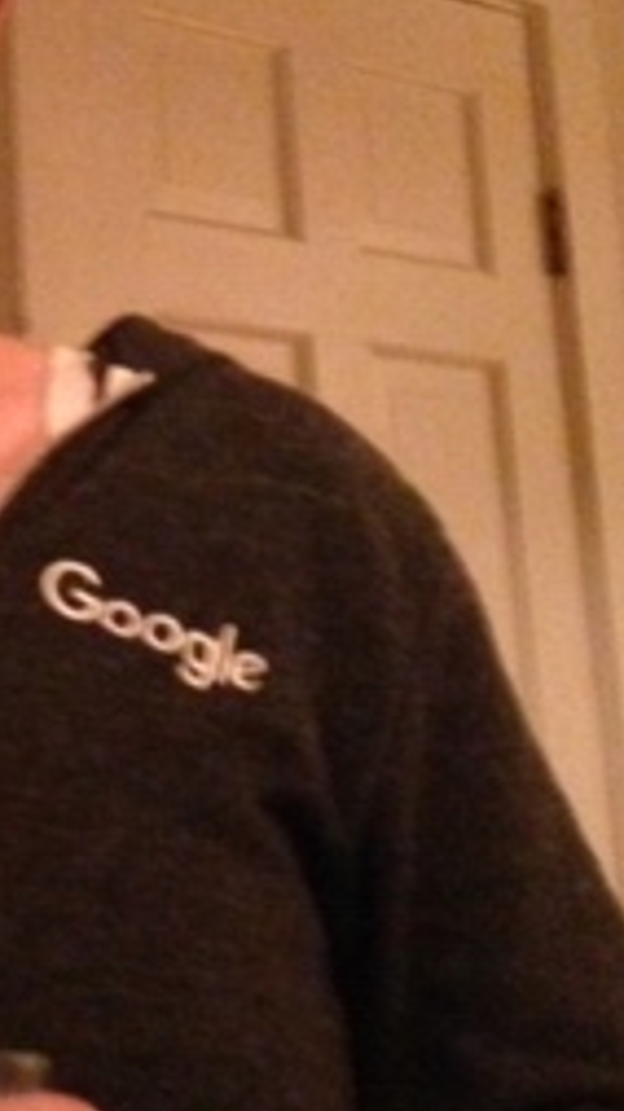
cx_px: -193
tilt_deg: +15.6
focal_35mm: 91
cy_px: 48
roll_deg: +0.2
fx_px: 2681
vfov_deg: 22.7
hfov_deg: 12.8
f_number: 2.4
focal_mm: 4.12
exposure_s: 1/15
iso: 800
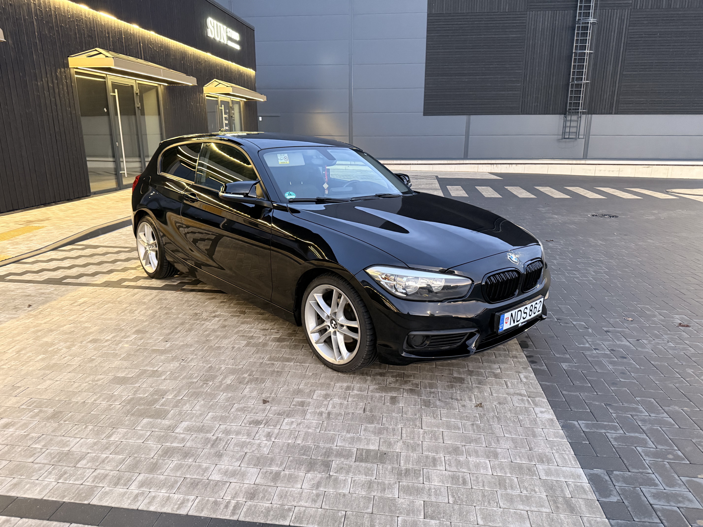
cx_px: 352
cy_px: 264
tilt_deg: -14.7
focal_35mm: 24
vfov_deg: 56.8
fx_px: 487
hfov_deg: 71.6
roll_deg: +0.3
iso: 800
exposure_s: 1/50
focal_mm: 6.76
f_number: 1.78
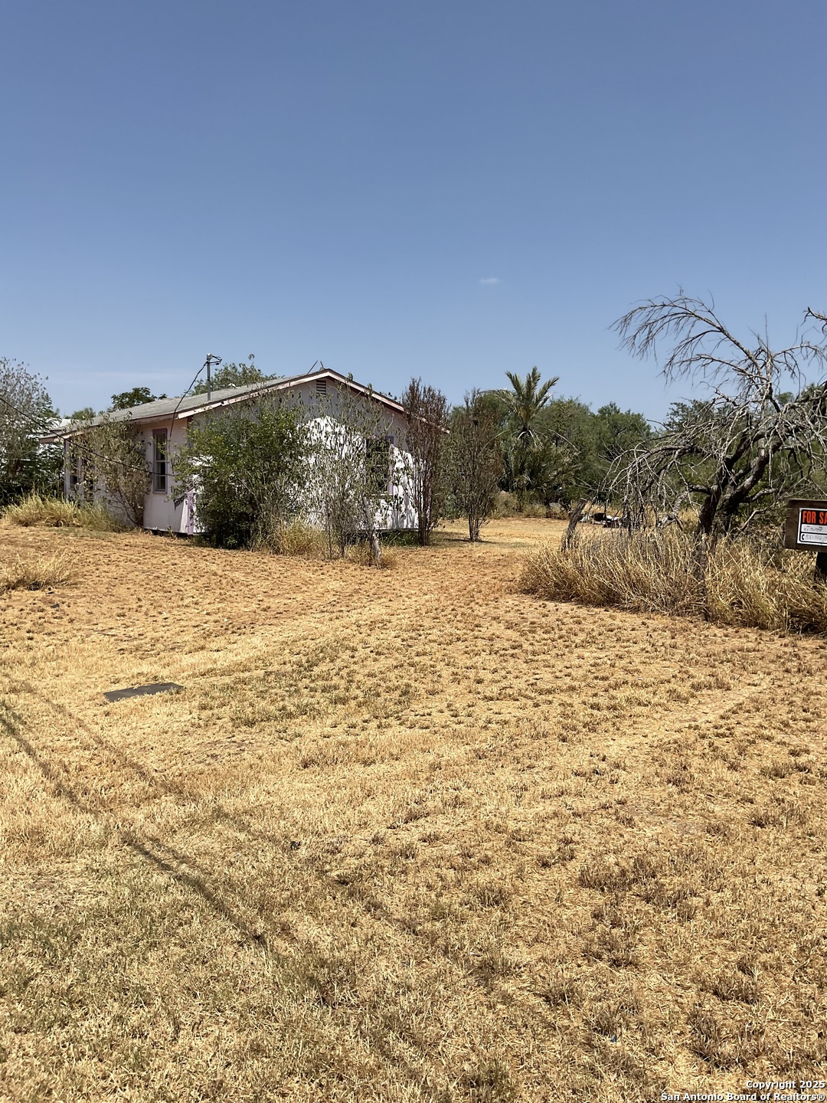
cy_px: 552
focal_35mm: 29
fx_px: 924
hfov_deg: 48.2
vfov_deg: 61.7
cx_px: 414
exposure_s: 1/2801
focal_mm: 3
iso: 16
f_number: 1.8
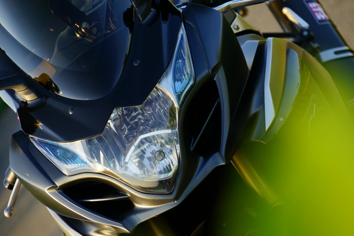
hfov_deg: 6.9
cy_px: 118
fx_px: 2949
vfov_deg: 4.6
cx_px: 177
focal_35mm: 300
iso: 200
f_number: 6.3
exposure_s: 1/320
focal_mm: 200
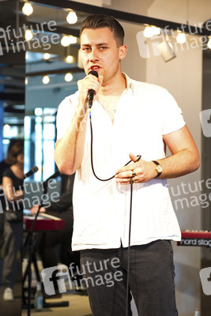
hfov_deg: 19.5
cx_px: 106
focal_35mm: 70
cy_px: 158
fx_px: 615
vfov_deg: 28.8
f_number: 2.8
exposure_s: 1/160
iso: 800
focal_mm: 70
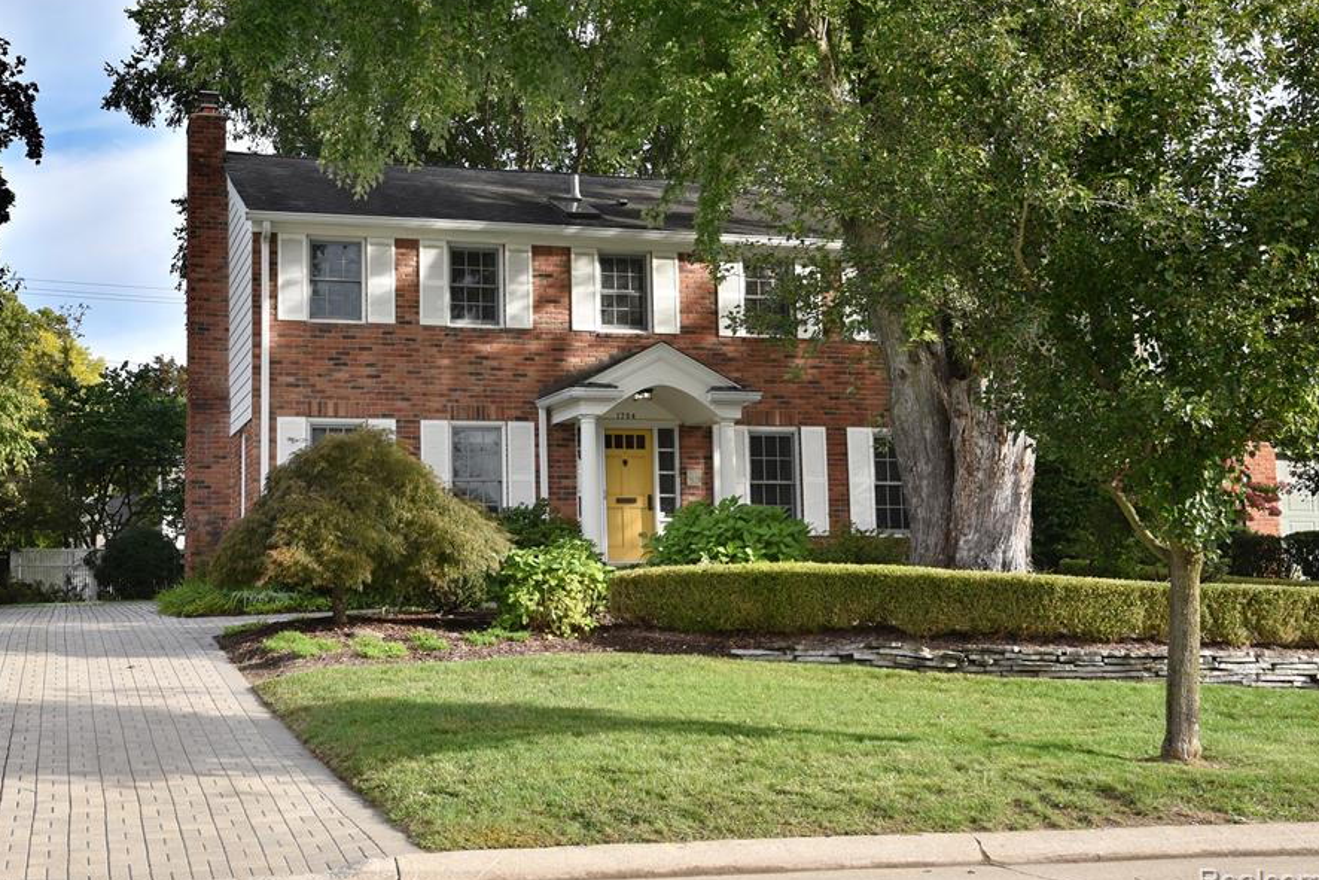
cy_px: 395
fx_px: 1356
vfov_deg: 35.9
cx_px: 587
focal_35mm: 37
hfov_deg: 51.8
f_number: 7.1
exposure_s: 1/200
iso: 125
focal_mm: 32
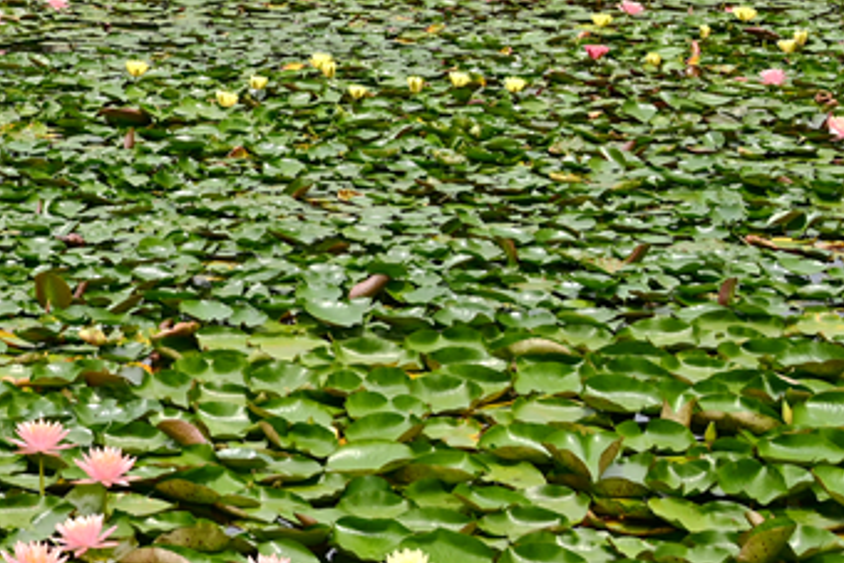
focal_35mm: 122
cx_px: -357
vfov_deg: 11.1
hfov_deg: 15.7
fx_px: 2856
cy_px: -107
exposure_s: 1/200
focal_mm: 34.5
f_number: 8
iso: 100
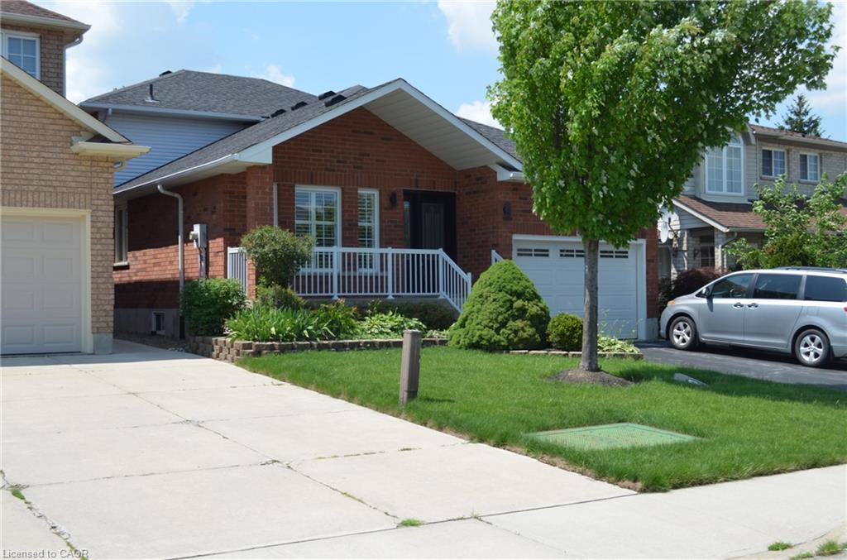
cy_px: 280
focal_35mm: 42
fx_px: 986
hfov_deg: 46.5
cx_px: 424
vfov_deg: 31.7
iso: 100
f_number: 8
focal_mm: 28
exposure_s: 1/160
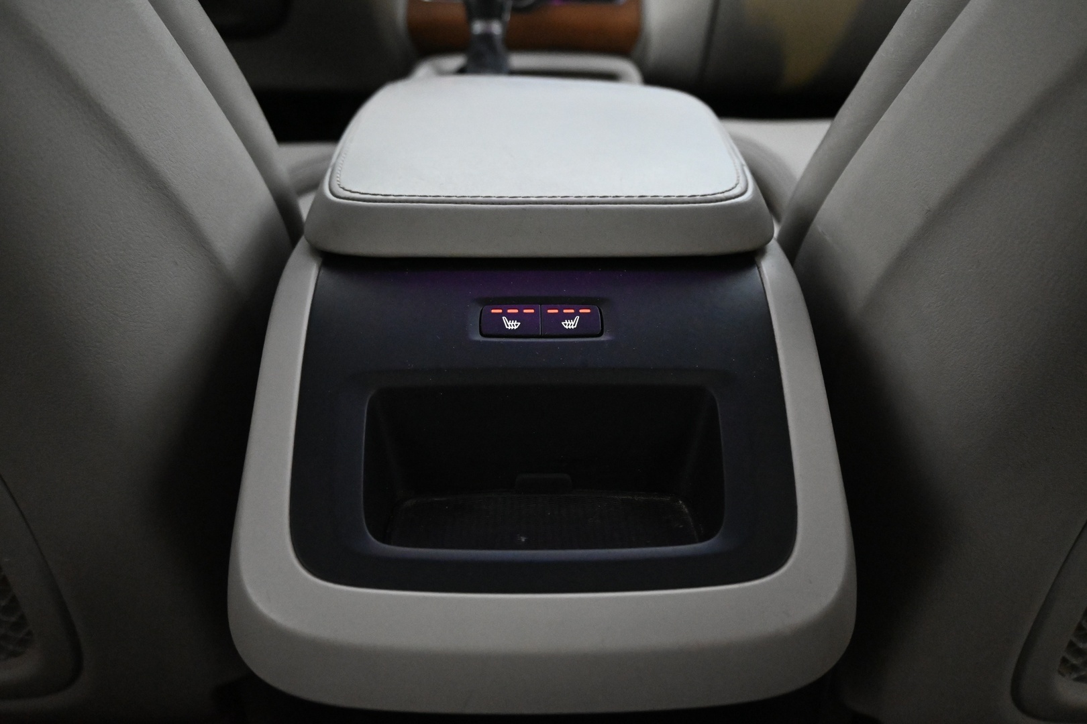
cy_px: 362
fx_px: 883
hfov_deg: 63.2
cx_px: 544
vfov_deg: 44.6
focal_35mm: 29
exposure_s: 1/30
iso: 6400
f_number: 3.8
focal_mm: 19.5
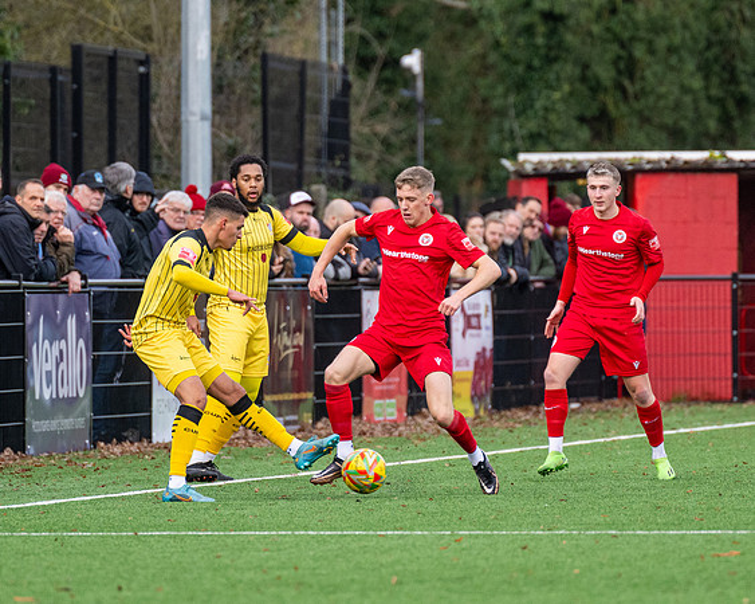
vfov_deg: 2.8
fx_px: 12545
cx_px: 356
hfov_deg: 3.4
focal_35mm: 562
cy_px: 273
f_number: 4
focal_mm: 280
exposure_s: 1/1600
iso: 800
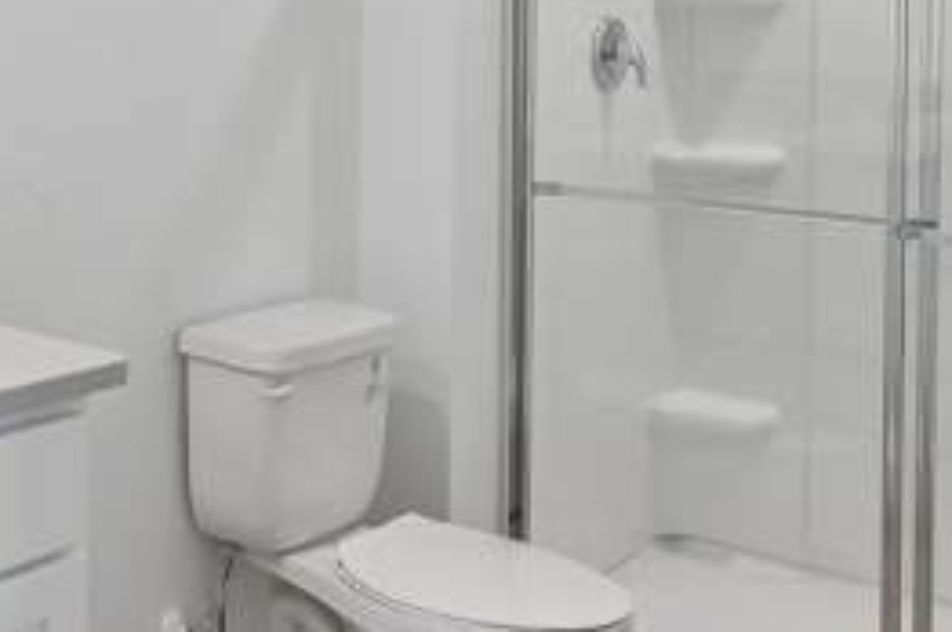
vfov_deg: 23.6
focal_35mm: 55
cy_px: 16
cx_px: 131
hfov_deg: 34.6
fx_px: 1453
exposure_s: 1/30
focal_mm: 18
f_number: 8
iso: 400
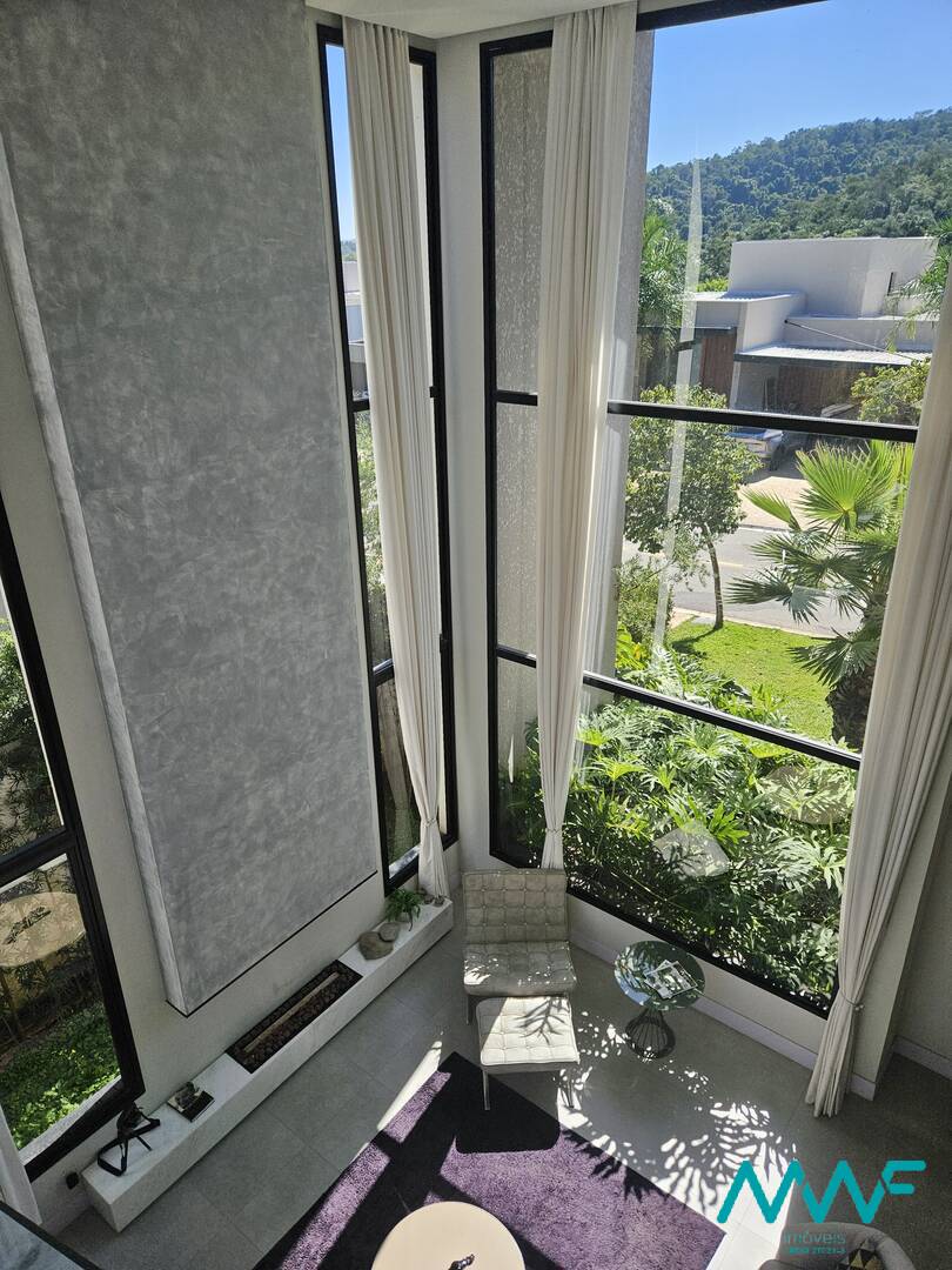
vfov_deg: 73.9
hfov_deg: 58.9
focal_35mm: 23
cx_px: 476
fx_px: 843
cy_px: 635
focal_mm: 5.4
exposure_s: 1/2000
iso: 64
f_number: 1.8
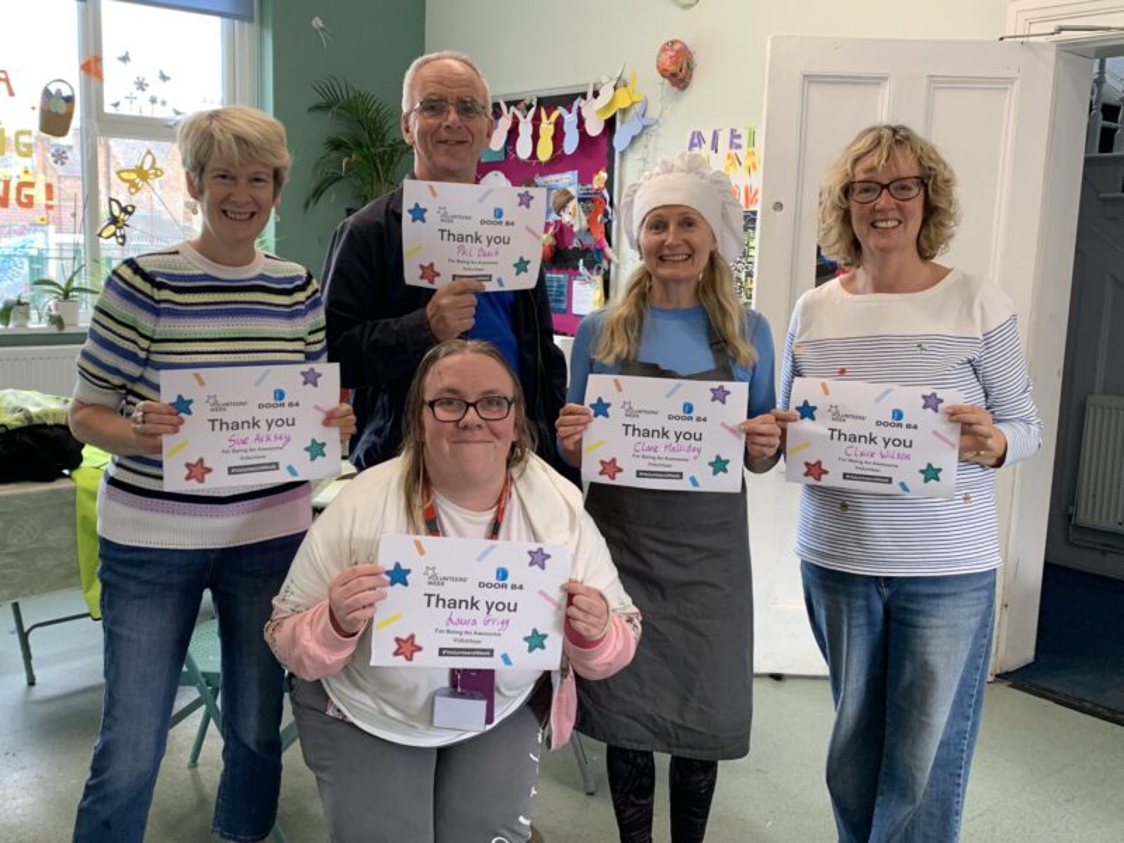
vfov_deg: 53.1
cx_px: 562
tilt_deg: -11.9
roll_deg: -1.1
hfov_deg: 67.3
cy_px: 422
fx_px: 844
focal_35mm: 26
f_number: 1.8
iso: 80
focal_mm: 4.25
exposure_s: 1/100
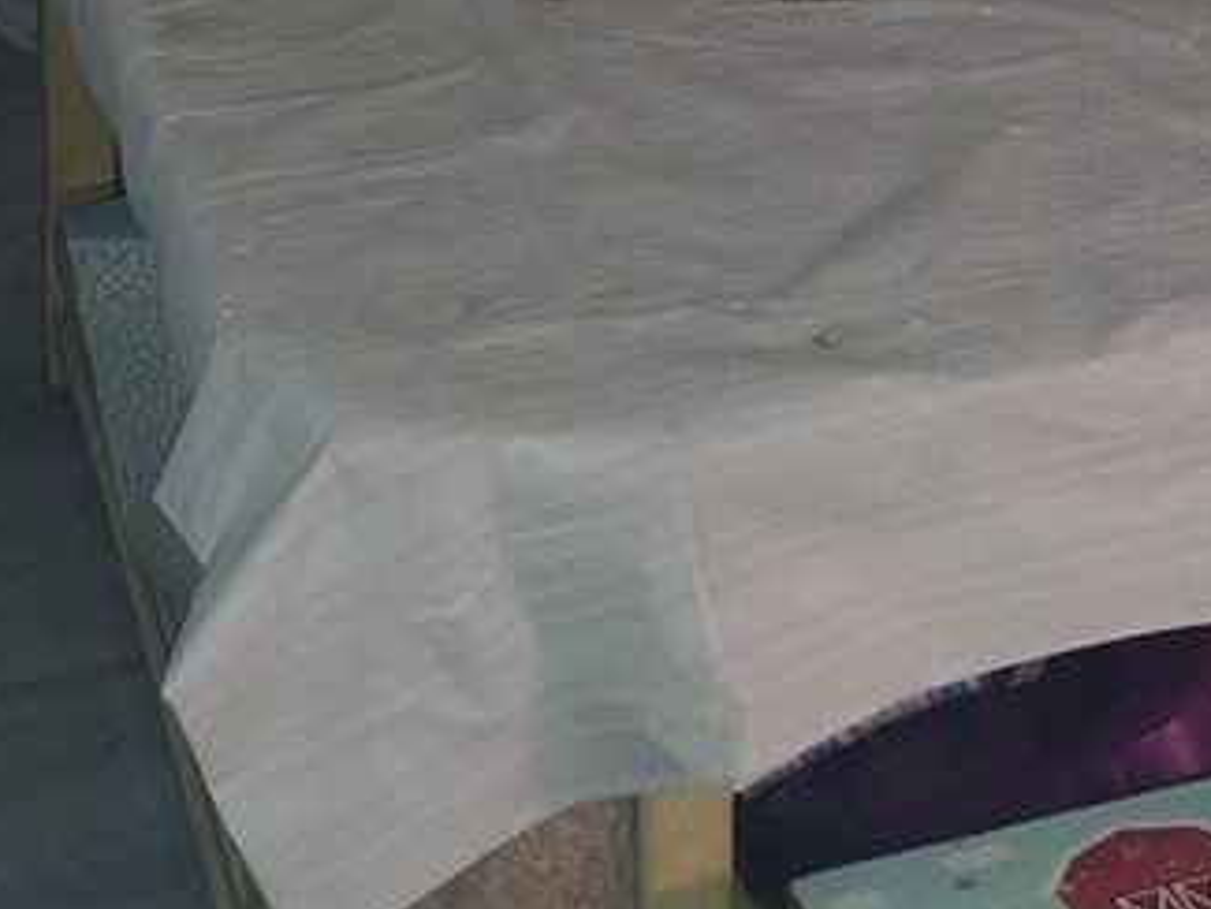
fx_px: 4130
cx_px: 1230
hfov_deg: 16.3
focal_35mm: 118
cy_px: -779
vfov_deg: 11.6
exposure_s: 1/60
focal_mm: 5.56
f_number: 1.8
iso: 893
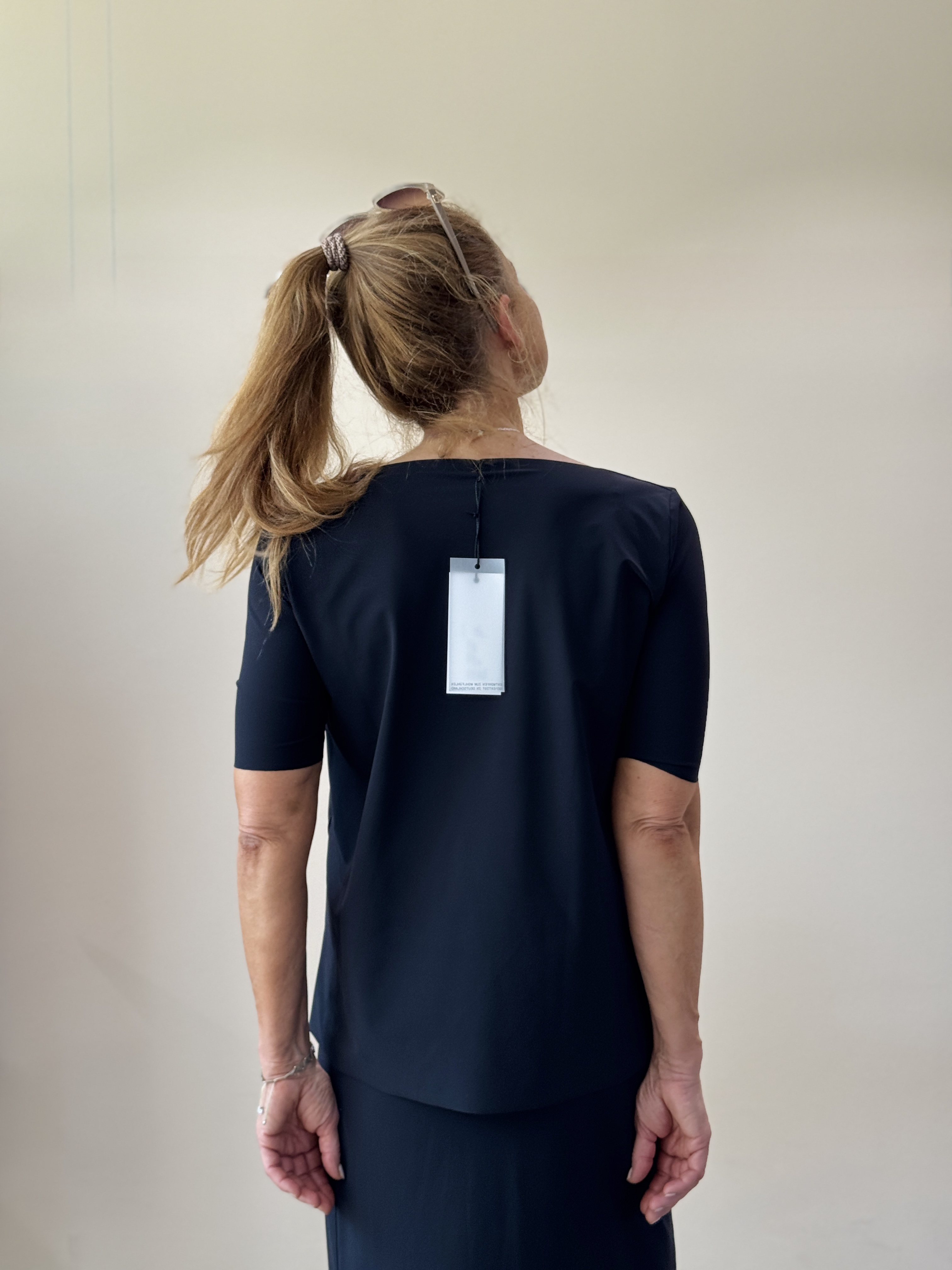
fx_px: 1760
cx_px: 476
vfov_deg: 39.7
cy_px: 635
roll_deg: +0.2
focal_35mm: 48
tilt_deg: -3.6
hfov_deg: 30.3
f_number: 1.78
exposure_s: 1/121
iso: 64
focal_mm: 6.76
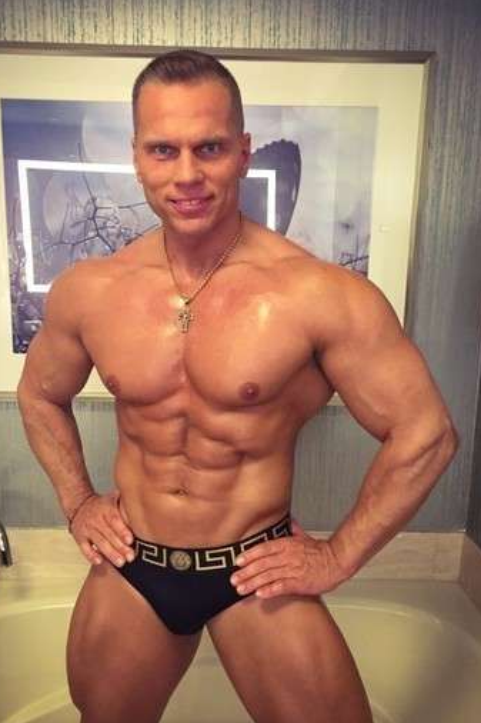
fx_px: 622
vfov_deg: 60.3
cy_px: 366
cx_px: 217
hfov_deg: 42.3
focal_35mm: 31
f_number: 2.2
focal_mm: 4.15
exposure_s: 1/30
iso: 250
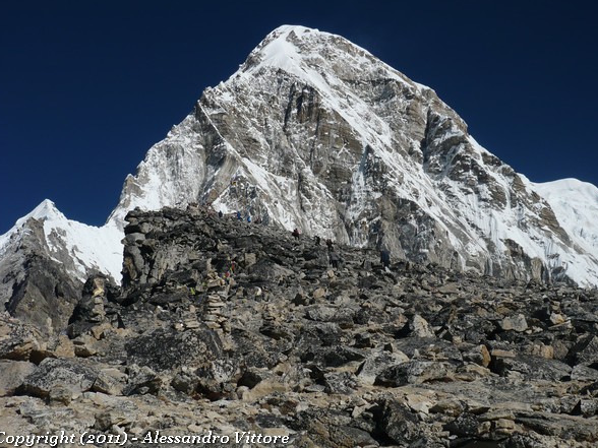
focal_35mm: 51
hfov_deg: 37.5
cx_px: 297
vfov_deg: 28.6
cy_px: 222
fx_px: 881
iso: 100
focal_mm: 8.3
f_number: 10
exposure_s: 1/640
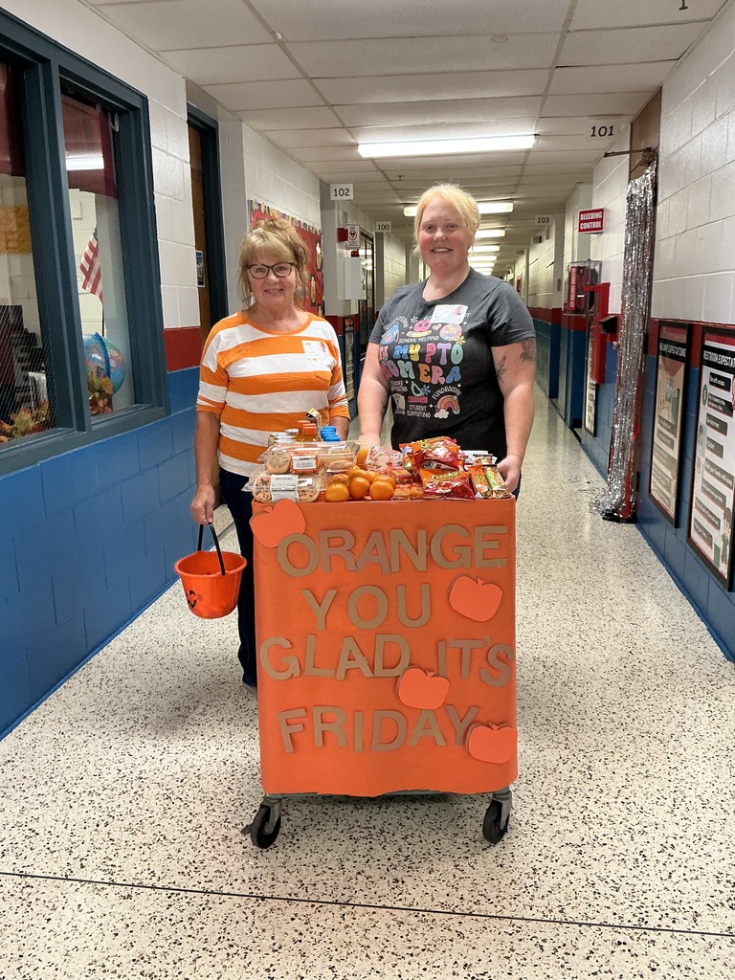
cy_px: 490
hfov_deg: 48.2
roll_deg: +1.0
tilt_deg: -12.6
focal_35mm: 29
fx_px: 821
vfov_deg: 61.7
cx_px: 368
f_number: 1.8
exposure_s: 1/60
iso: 100
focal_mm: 3
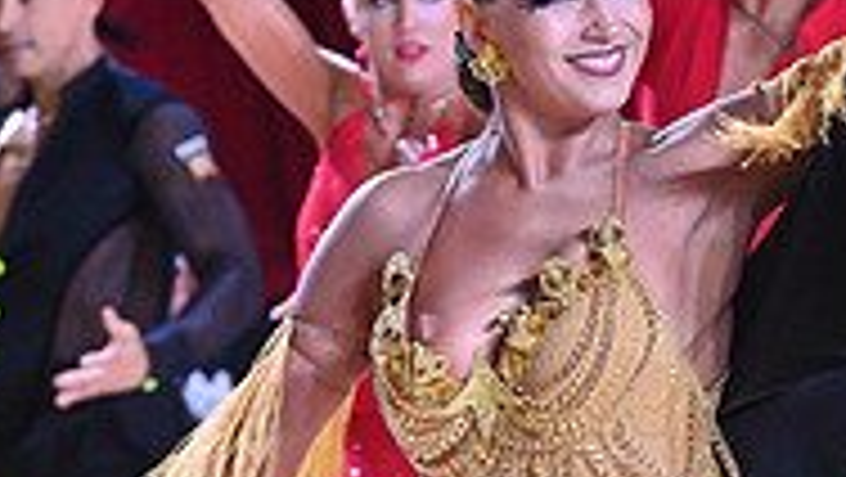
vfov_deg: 2.4
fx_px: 11604
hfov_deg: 4.2
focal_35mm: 517
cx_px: 551
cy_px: 765
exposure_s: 1/400
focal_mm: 160
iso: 4000
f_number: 7.1
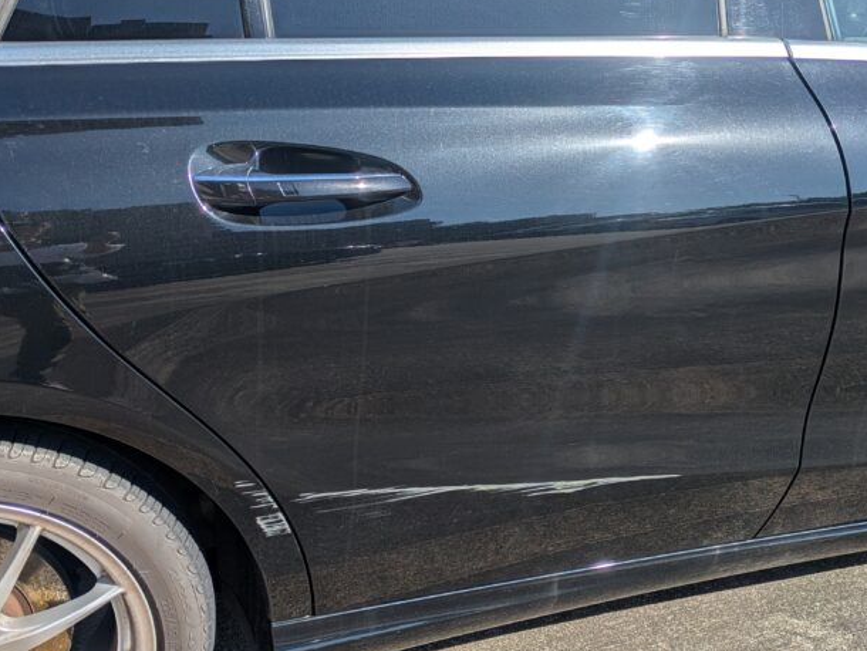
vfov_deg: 34.4
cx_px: 426
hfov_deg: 44.8
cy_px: 345
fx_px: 1052
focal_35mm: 42
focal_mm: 5.43
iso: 45
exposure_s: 1/1869
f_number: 1.89
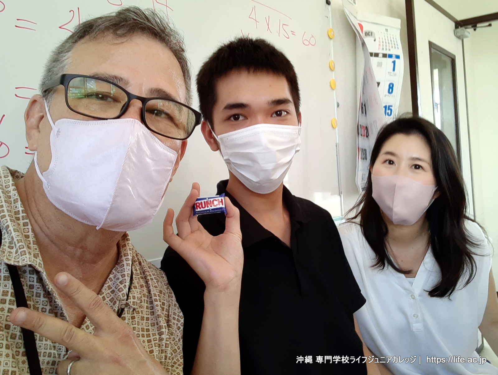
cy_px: 188
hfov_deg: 56.8
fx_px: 461
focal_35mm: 32
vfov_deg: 44.2
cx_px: 249
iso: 64
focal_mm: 2.66
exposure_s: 1/100
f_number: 2
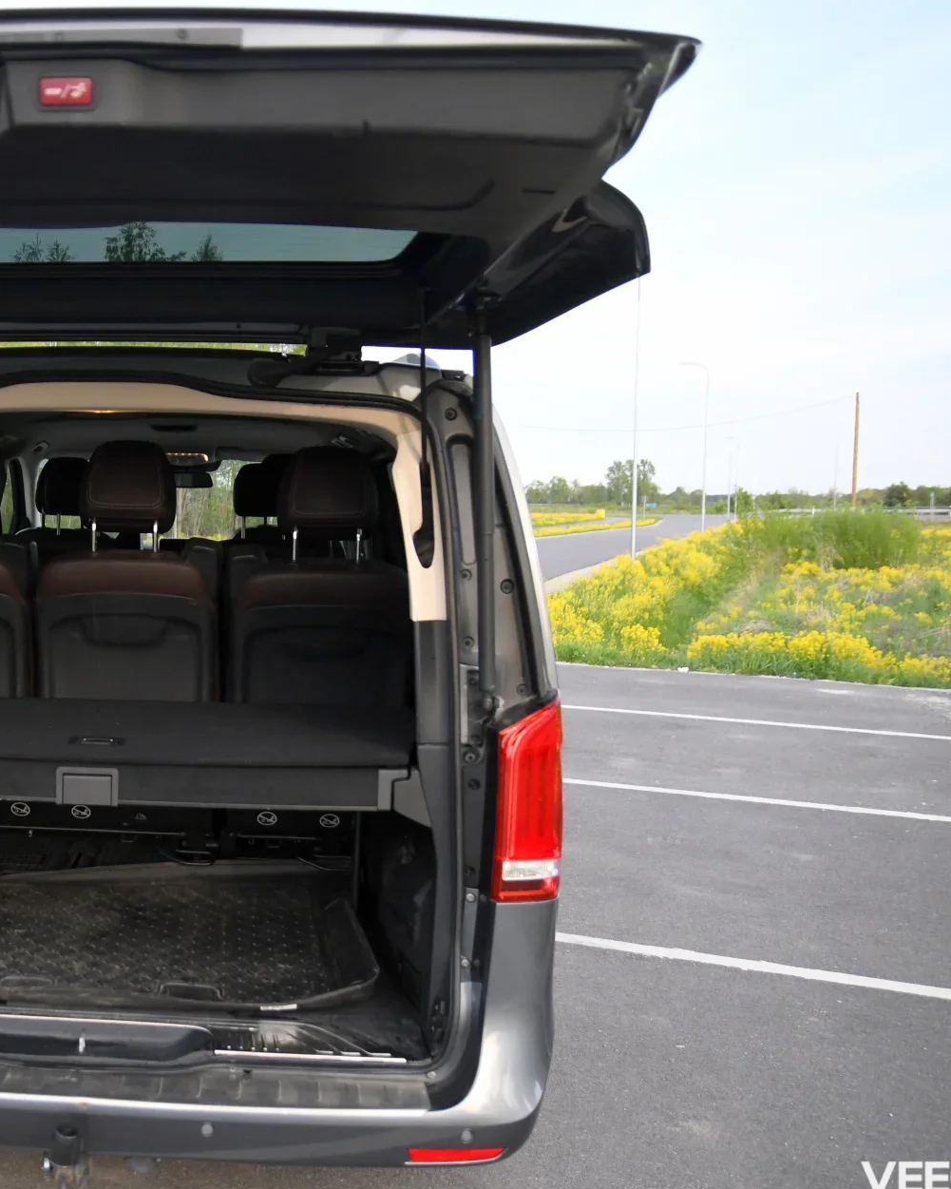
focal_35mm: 36
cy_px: 599
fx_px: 1266
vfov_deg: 50.3
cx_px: 123
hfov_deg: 38.7
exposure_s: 1/4000
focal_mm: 17
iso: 1000
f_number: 2.8
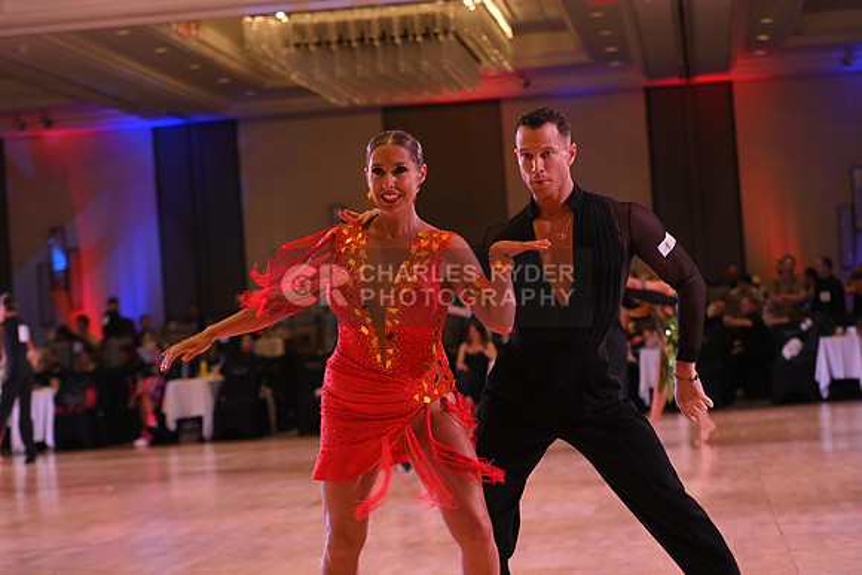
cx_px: 431
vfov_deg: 13.4
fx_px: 2443
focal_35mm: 102
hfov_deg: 20.0
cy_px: 288
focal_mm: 102
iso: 1600
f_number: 5
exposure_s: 1/200
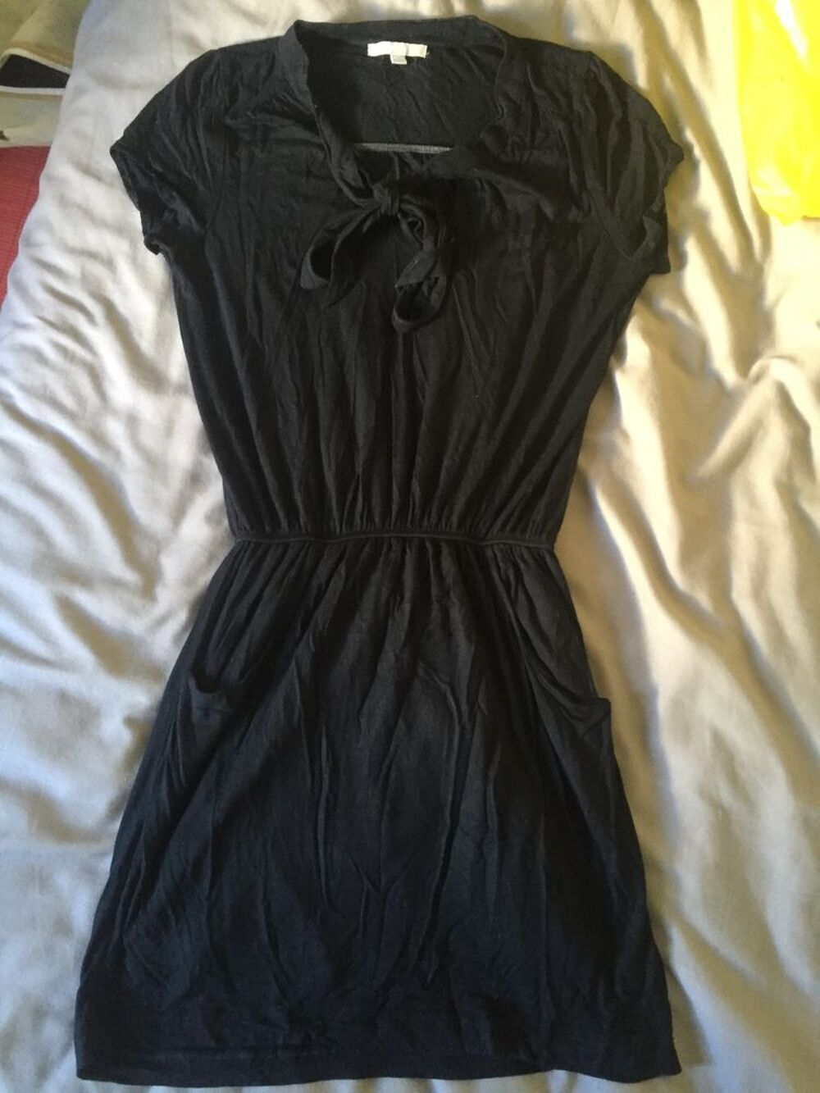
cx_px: 410
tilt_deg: -82.6
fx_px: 916
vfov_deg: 61.7
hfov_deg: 48.2
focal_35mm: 29
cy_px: 546
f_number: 2.2
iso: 250
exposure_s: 1/17
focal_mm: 4.15
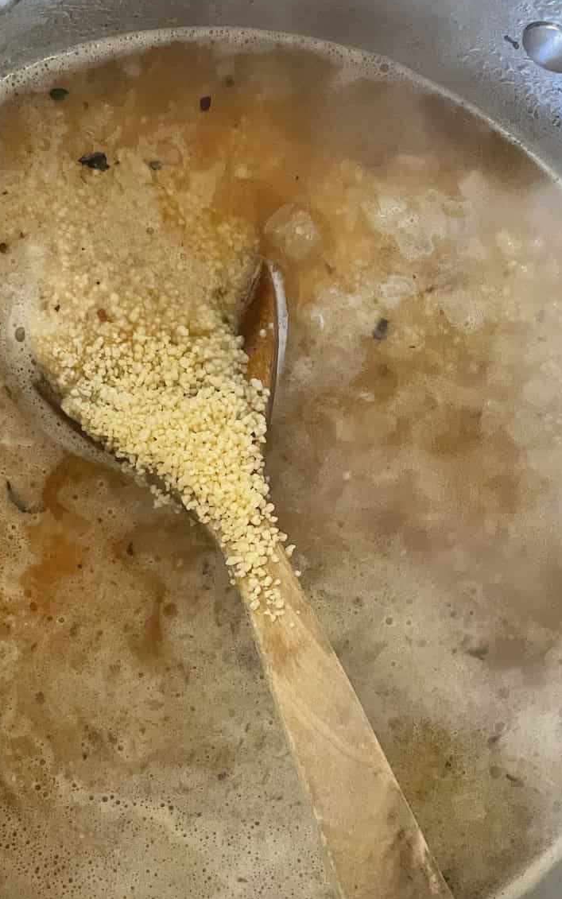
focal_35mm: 39
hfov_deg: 32.6
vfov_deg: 50.1
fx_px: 956
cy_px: 539
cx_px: 203
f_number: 1.6
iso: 640
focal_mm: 4.2
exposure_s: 1/30
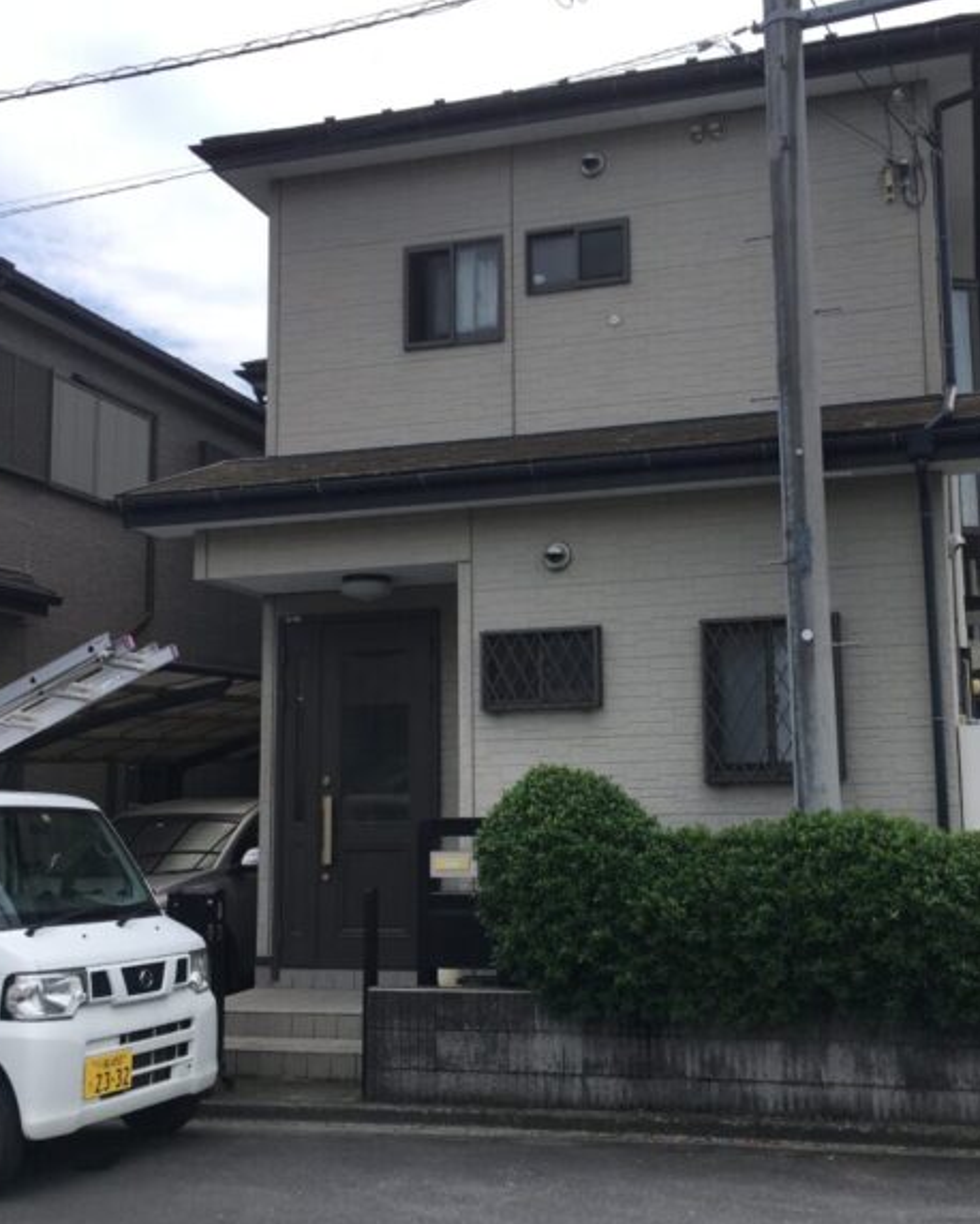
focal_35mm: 38
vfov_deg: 47.9
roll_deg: +0.0
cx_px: 582
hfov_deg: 39.0
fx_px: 1377
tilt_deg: +8.8
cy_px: 612
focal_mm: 4.15
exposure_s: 1/1221
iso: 25
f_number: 2.2
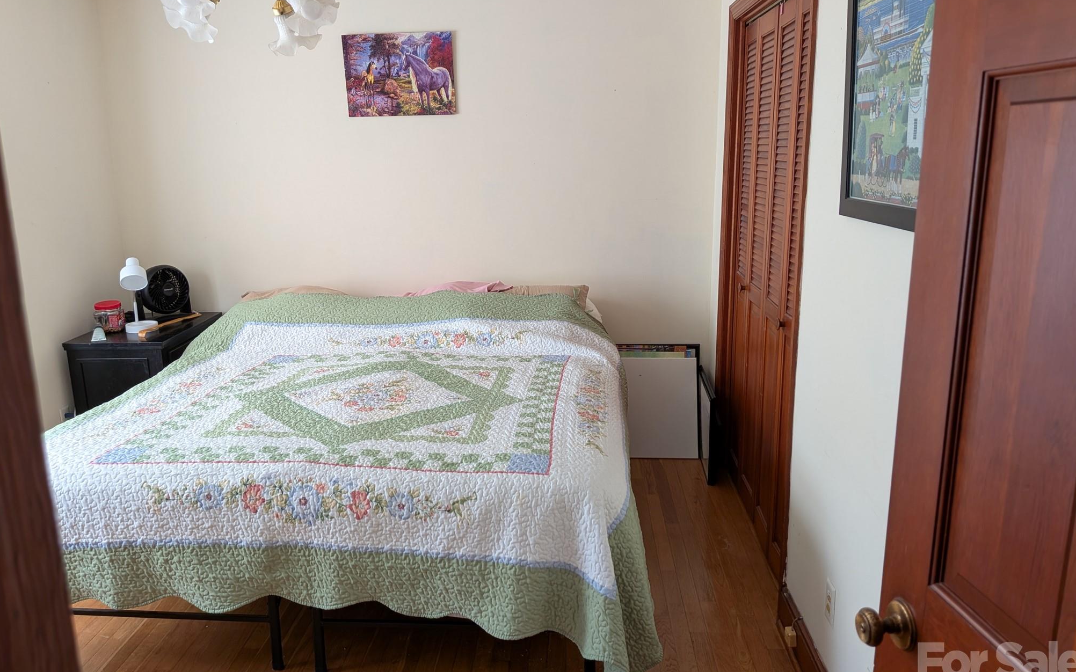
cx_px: 539
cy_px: 335
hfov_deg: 70.4
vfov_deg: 47.6
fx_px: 762
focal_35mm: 26
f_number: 1.7
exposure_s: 1/32.9
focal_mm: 4.53
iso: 33
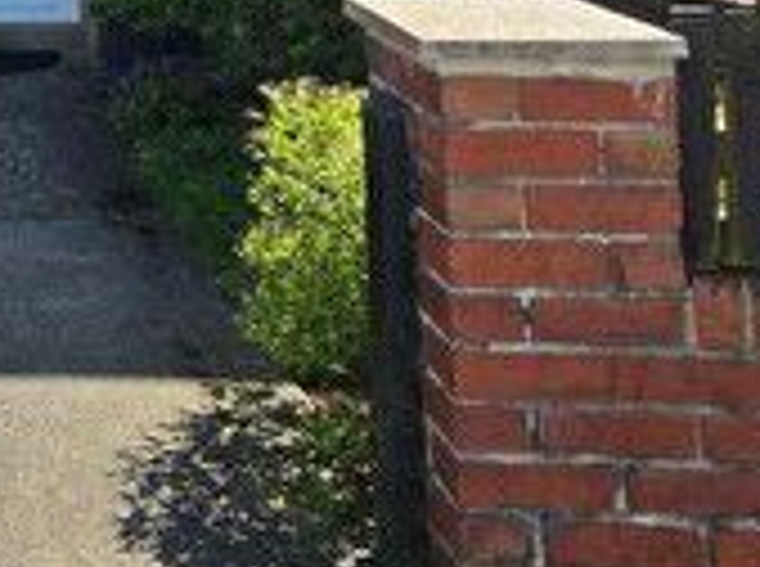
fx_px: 1183
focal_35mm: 54
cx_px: -225
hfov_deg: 29.0
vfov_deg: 22.6
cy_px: -254
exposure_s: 1/1457
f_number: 1.9
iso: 40
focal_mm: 2.2
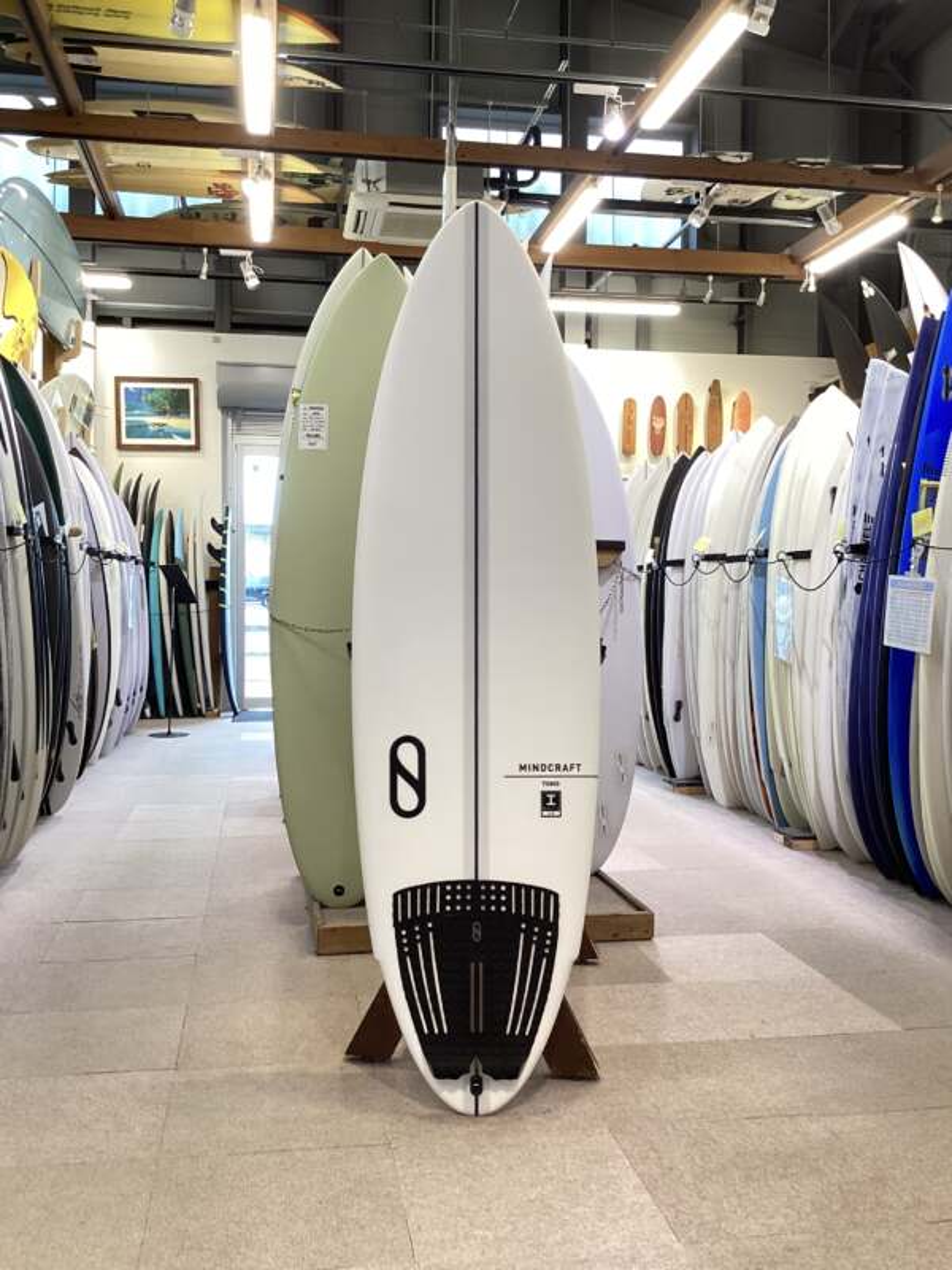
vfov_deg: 58.4
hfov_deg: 45.4
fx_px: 1137
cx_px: 476
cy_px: 635
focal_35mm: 31
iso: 100
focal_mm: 3.3
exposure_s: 1/50
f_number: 2.4
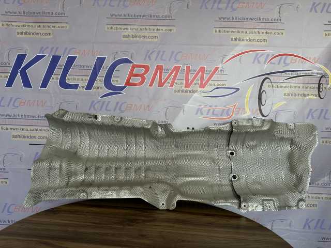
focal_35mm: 24
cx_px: 166
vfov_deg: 56.8
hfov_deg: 71.6
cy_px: 124
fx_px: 229
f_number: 1.78
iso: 64
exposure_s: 1/140
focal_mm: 6.86
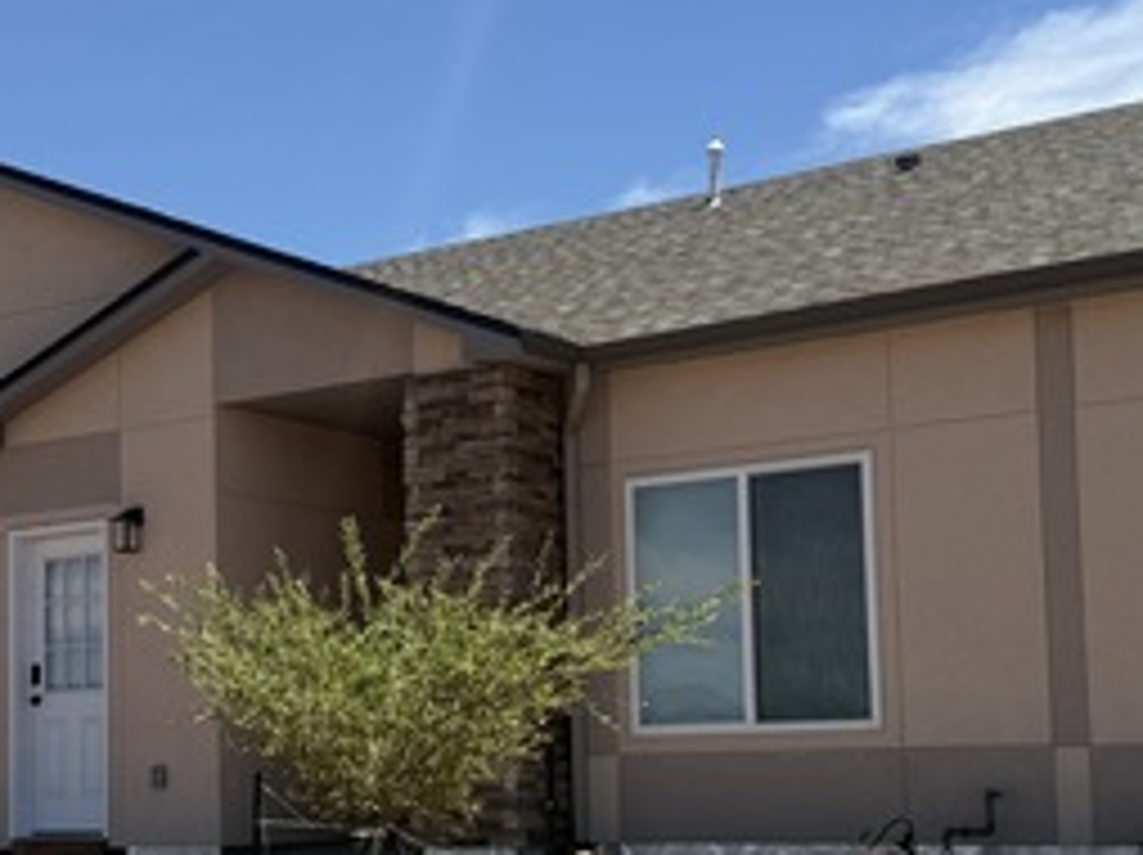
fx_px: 2078
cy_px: 626
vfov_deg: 23.1
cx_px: 398
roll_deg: -1.2
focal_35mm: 63
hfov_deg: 30.6
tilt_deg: +6.7
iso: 80
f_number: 1.78
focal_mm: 6.76
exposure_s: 1/3584
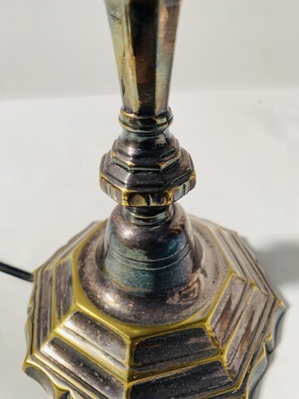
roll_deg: +5.8
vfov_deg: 69.4
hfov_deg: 54.9
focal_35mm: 25
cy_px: 200
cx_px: 150
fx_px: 288
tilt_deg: -37.7
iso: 100
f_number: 1.8
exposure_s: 1/122
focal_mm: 4.25
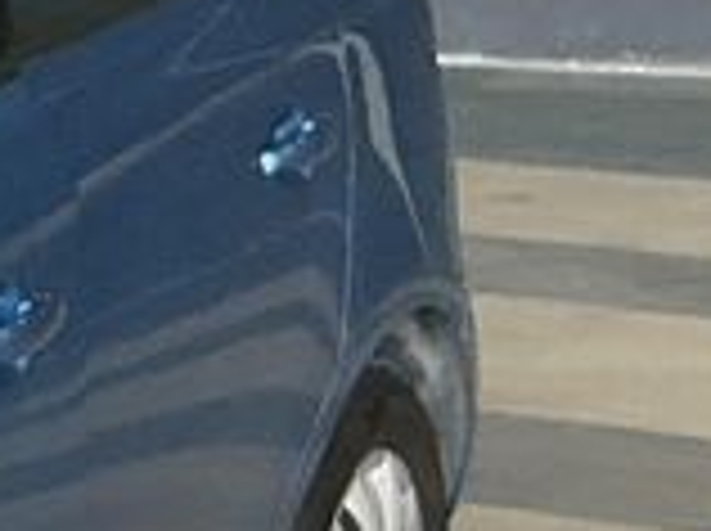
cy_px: 441
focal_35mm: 213
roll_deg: -1.0
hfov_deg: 8.1
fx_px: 4368
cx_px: -1354
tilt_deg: -9.2
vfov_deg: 6.9
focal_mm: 3
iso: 100
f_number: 1.8
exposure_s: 1/50
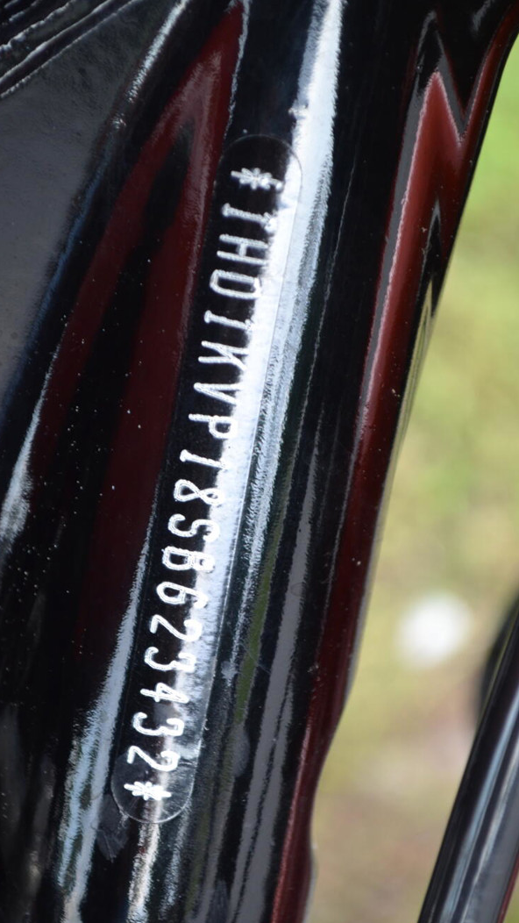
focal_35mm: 99
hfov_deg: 12.3
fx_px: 2411
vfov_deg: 21.6
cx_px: 208
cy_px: 491
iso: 400
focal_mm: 55
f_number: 5.6
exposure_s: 1/50
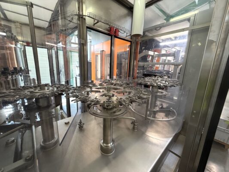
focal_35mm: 14
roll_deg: -1.6
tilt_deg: -11.5
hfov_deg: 102.1
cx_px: 114
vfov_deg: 85.7
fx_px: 93
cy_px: 86
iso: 160
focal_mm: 2.22
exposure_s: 1/50
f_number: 2.2
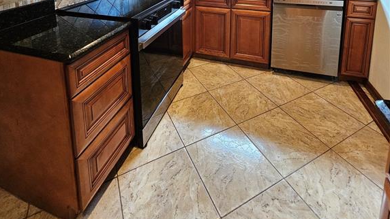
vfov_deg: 44.5
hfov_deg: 89.6
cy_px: -22
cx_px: 194
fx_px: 197
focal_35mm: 19
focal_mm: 2.2
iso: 320
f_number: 2.2
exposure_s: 1/60
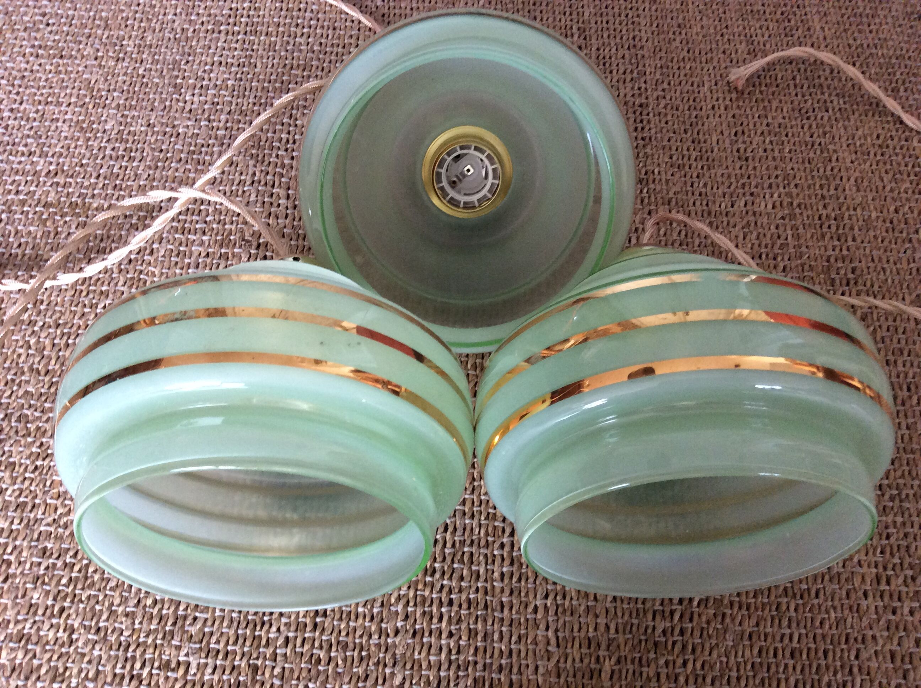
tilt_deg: -64.5
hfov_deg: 56.9
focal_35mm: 32
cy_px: 344
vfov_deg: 44.1
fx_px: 850
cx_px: 460
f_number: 2.4
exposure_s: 1/25
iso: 125
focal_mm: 3.3
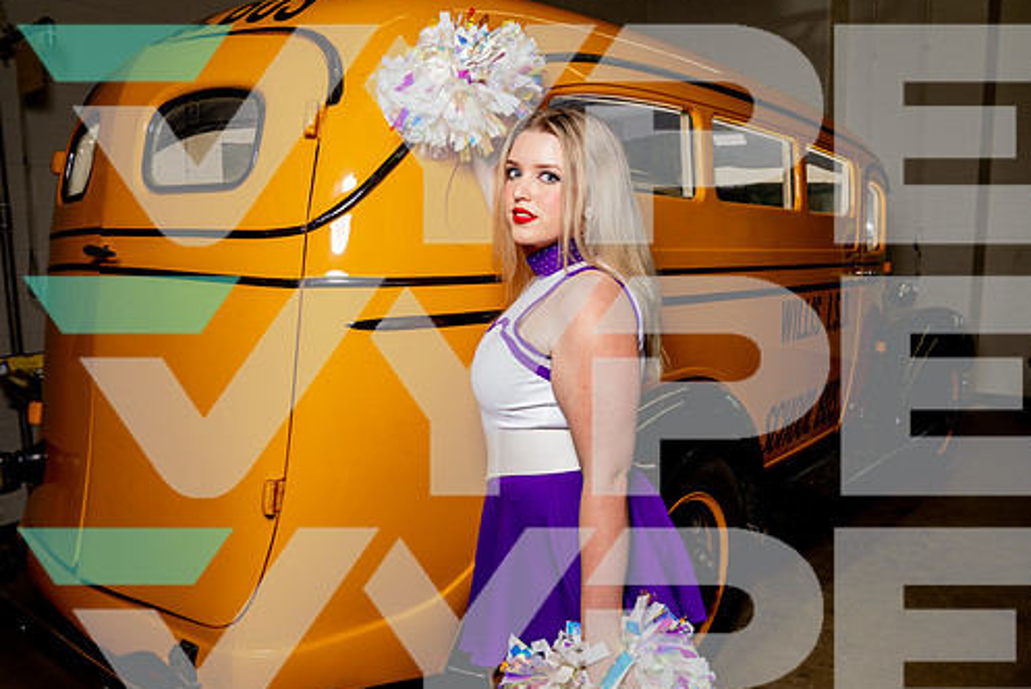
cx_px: 552
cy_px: 387
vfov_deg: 46.4
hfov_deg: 65.4
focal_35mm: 28
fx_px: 802
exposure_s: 1/125
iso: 200
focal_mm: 24
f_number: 5.6
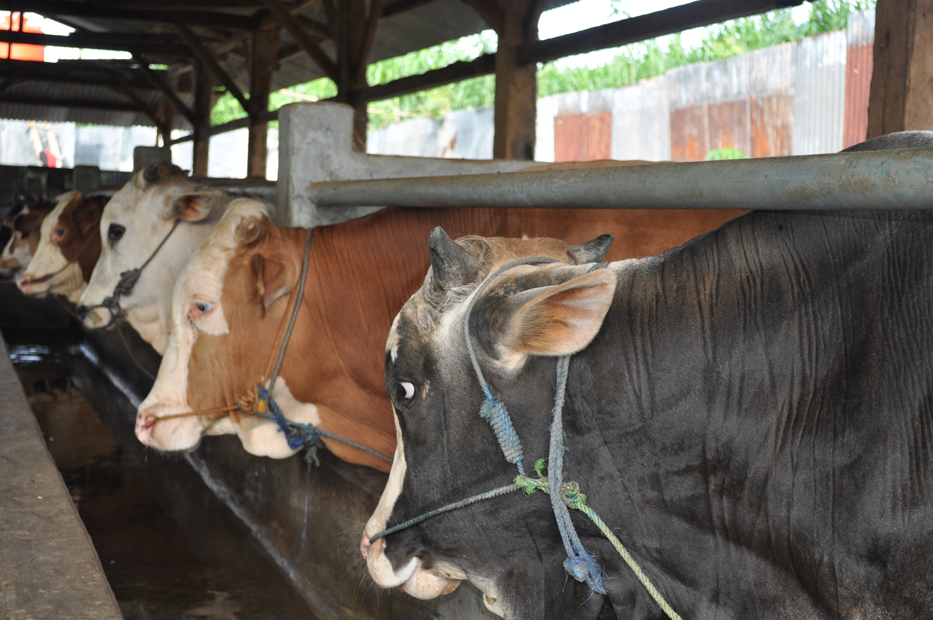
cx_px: 466
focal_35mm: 54
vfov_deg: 25.0
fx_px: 1398
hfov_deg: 36.9
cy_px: 310
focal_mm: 36
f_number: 5
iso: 400
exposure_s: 1/125
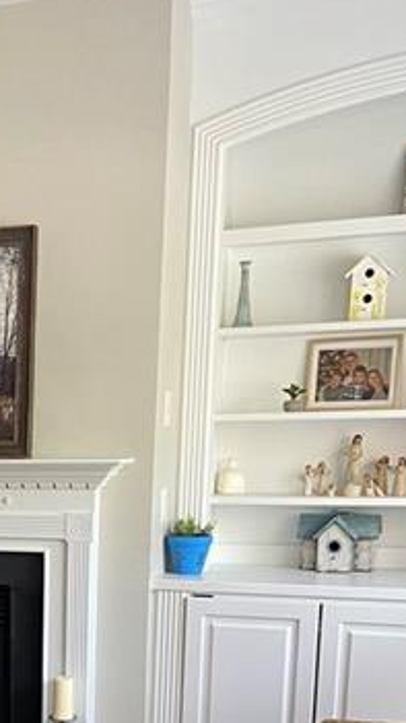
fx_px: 1189
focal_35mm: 62
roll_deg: +0.7
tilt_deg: -10.3
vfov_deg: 31.7
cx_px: -91
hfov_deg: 18.3
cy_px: 694
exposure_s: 1/60
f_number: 1.8
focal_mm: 4.25
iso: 160
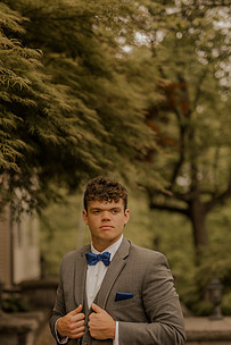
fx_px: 711
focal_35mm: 74
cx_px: 90
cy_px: 210
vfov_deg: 27.3
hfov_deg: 18.4
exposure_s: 1/640
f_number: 2.2
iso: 100
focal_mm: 50
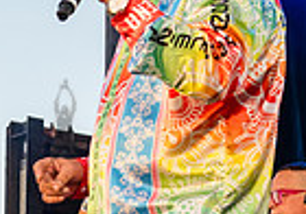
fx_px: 1632
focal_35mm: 189
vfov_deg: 7.5
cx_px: -299
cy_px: 211
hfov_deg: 10.0
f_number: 4
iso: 2000
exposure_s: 1/1250
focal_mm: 42
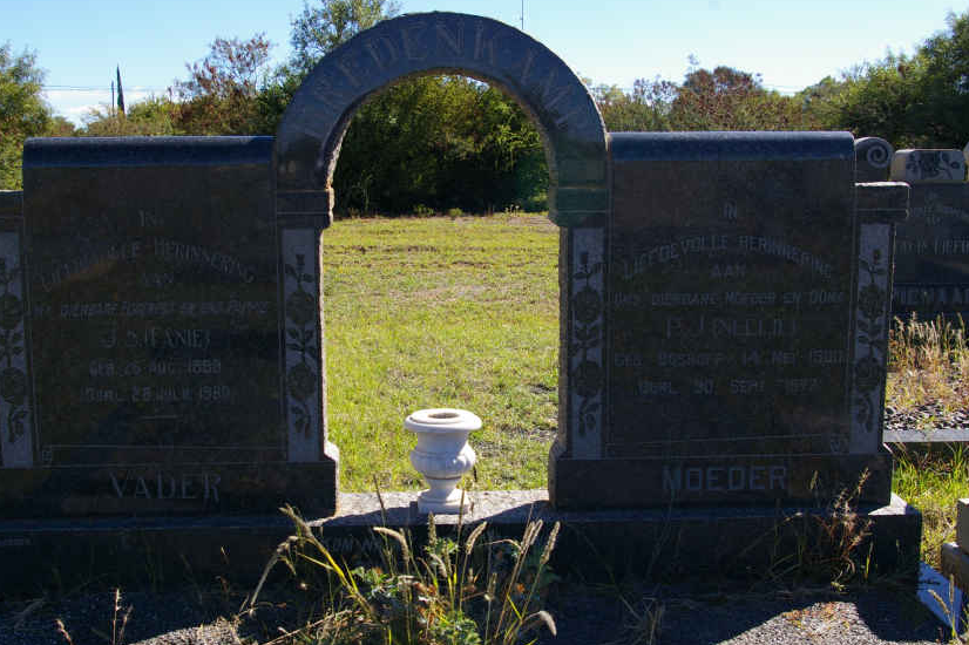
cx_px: 429
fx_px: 1184
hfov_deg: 44.4
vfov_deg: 30.5
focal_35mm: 44
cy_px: 337
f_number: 9.5
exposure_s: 1/180
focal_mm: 26
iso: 200
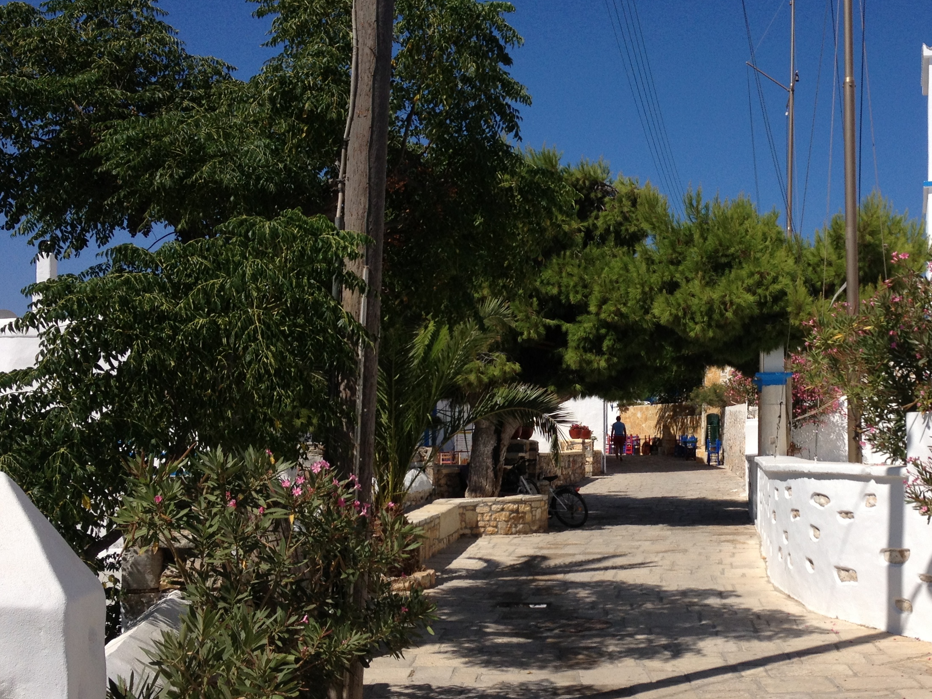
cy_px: 384
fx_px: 1400
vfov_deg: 28.0
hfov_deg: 36.1
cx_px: 675
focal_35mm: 52
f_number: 2.4
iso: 50
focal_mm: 4.28
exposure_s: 1/3067
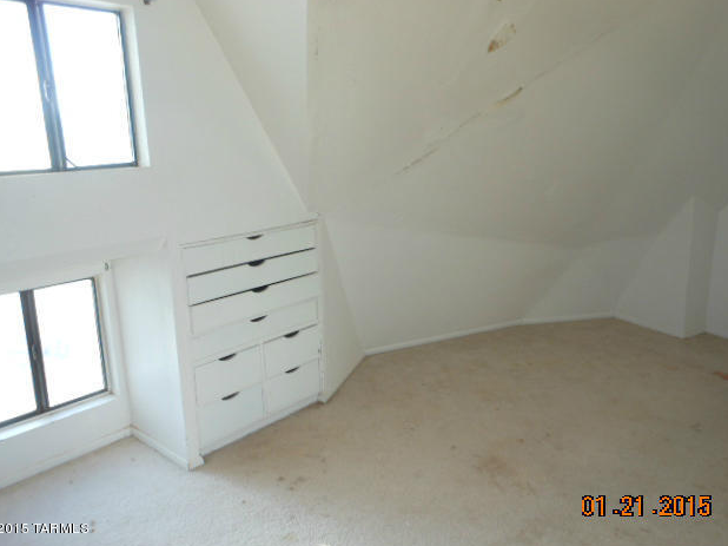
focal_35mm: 29
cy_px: 269
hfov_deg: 61.7
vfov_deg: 48.2
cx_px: 356
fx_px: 610
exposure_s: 1/50
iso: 80
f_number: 3.7
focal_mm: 5
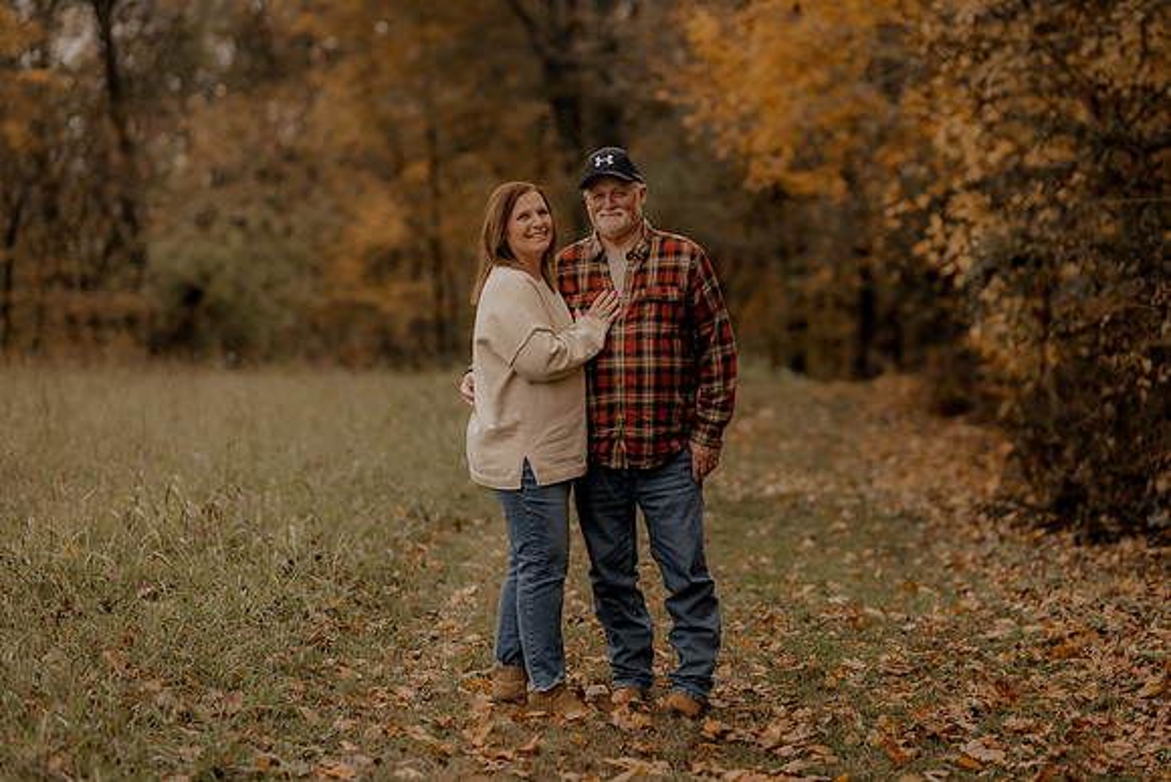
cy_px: 391
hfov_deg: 23.9
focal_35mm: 85
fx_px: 2765
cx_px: 586
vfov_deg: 16.1
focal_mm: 85
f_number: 1.8
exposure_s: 1/2500
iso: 250
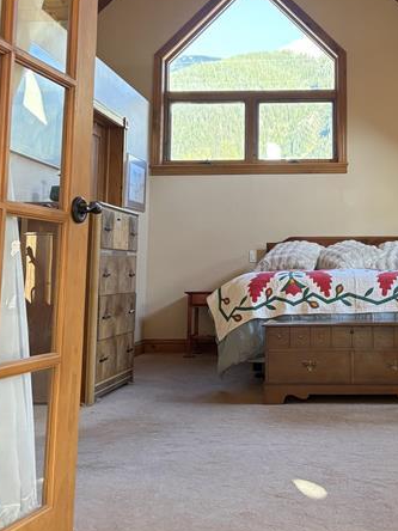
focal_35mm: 45
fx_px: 690
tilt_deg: +8.8
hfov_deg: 31.5
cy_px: 173
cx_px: 307
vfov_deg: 41.5
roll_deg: -0.5
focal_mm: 5.96
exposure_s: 1/60
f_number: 1.6
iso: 200
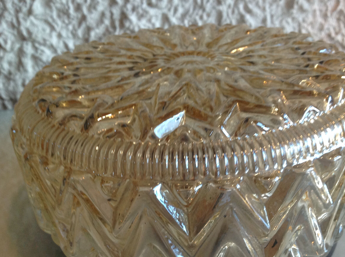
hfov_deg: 47.9
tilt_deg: -30.1
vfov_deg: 36.7
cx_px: 187
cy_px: 141
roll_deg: +3.1
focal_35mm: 39
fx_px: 388
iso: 125
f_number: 2.4
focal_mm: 4.28
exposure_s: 1/15
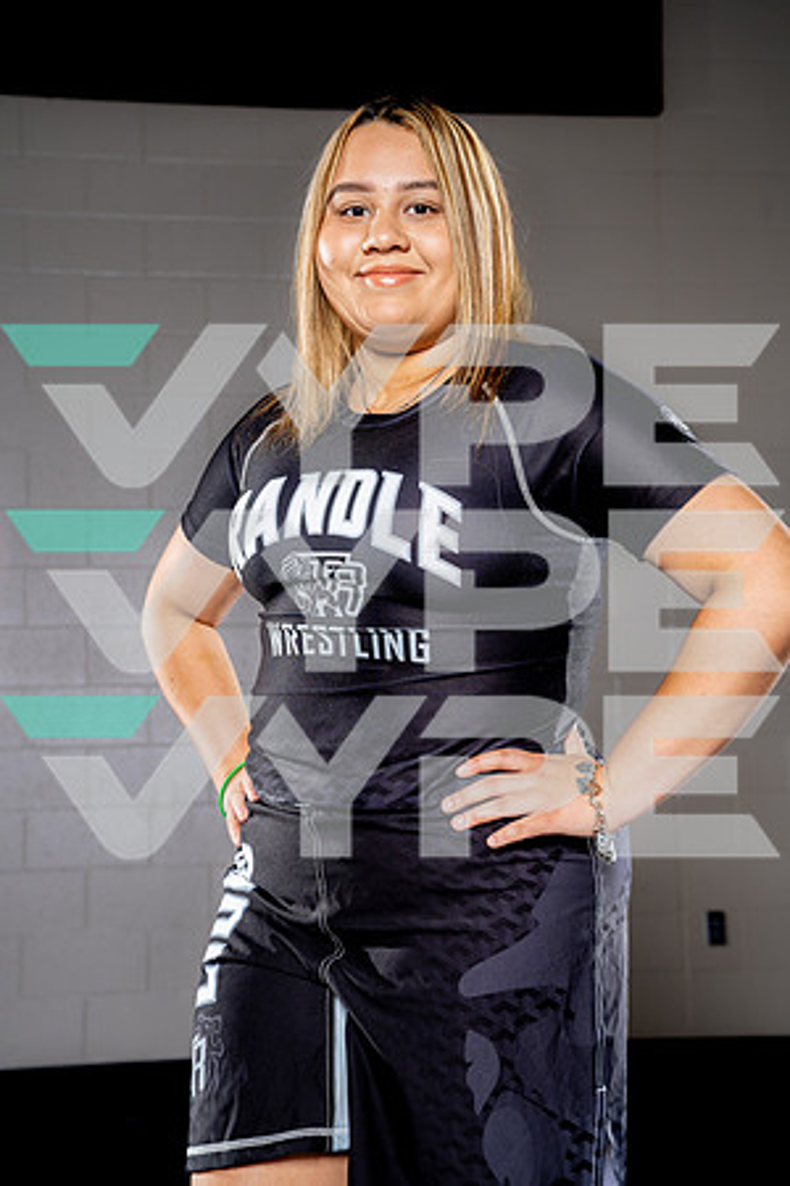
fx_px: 1810
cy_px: 593
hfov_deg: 24.6
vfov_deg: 36.2
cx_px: 395
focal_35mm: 55
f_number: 5.6
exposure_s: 1/250
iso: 320
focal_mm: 55
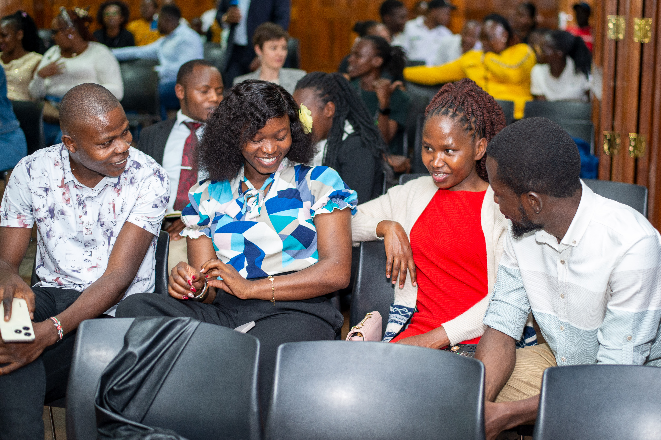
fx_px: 918
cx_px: 330
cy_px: 220
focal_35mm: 50
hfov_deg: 39.6
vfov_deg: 27.0
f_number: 2.2
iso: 640
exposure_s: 1/80
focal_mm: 50
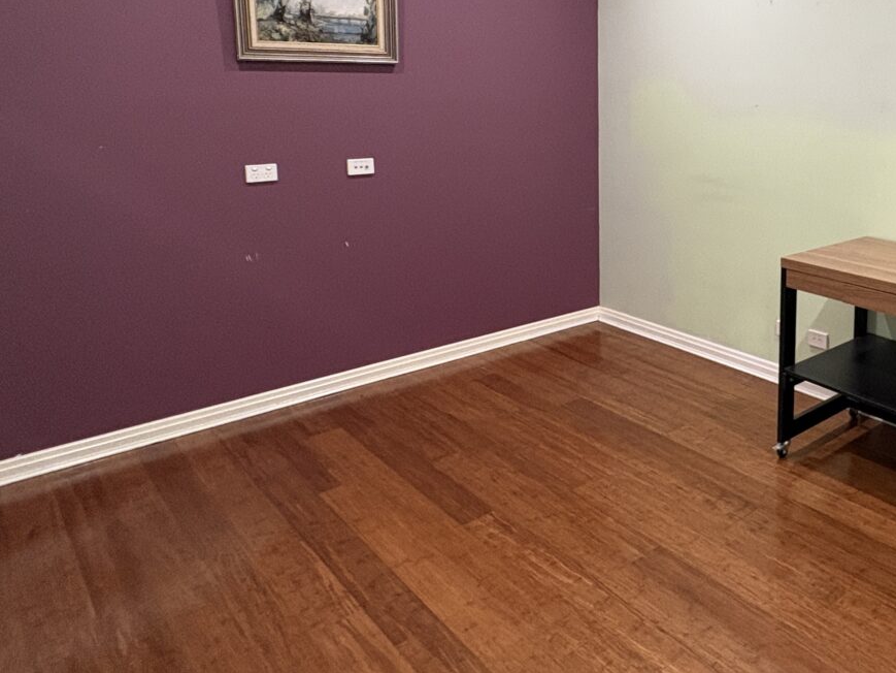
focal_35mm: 29
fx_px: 751
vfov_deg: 46.8
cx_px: 779
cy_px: 182
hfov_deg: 54.9
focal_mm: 2.22
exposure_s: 1/50
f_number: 2.2
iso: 320
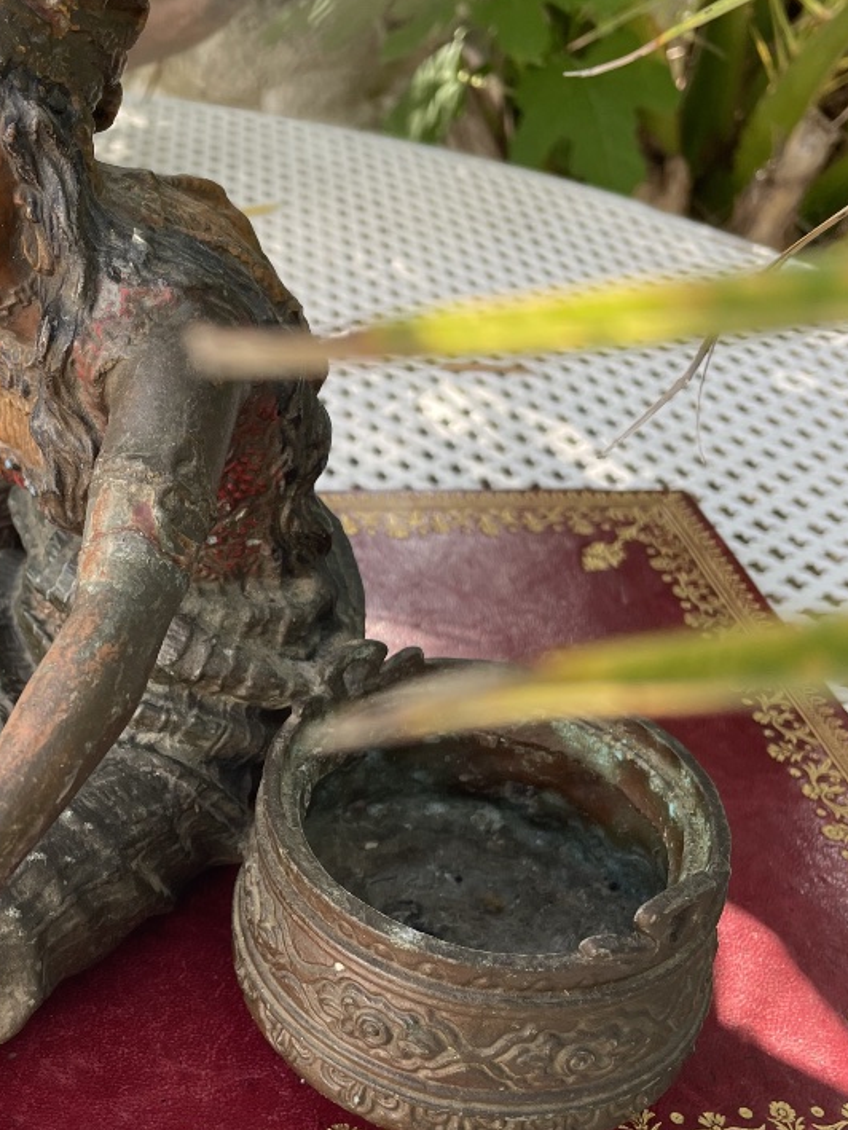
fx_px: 1437
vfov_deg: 42.8
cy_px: 665
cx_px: 183
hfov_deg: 32.1
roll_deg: -5.7
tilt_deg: -36.8
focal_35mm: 44
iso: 32
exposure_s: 1/175
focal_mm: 4.2
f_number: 1.6
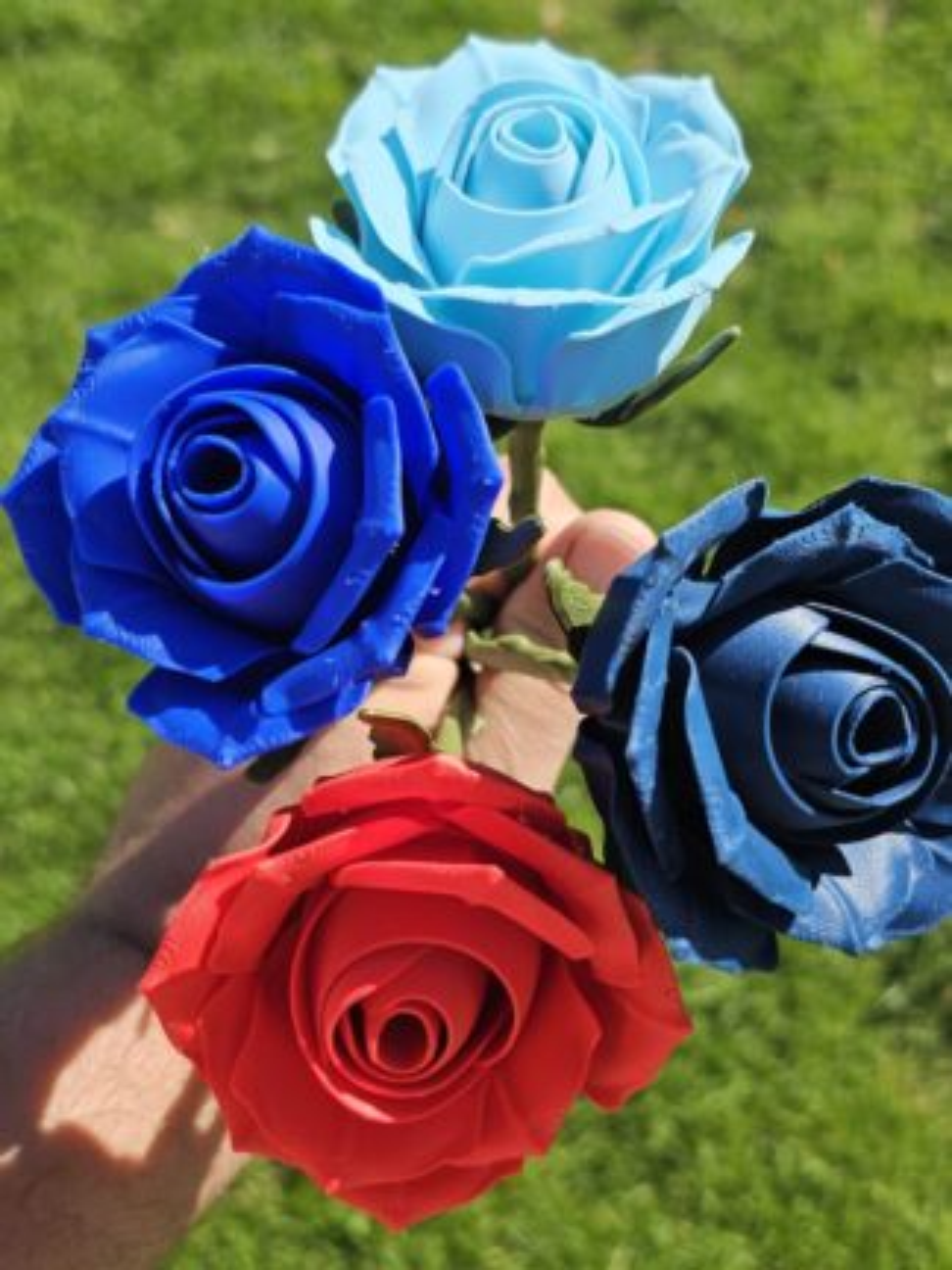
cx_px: 476
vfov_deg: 73.9
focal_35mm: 23
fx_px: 843
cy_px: 635
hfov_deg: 58.9
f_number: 1.7
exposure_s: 1/416
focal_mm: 6.3
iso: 10
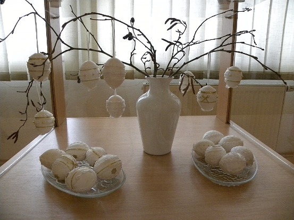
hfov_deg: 67.3
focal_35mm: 26
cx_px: 147
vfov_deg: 53.1
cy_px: 110
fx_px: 221
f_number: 2.8
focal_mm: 4.6
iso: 400
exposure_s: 1/53
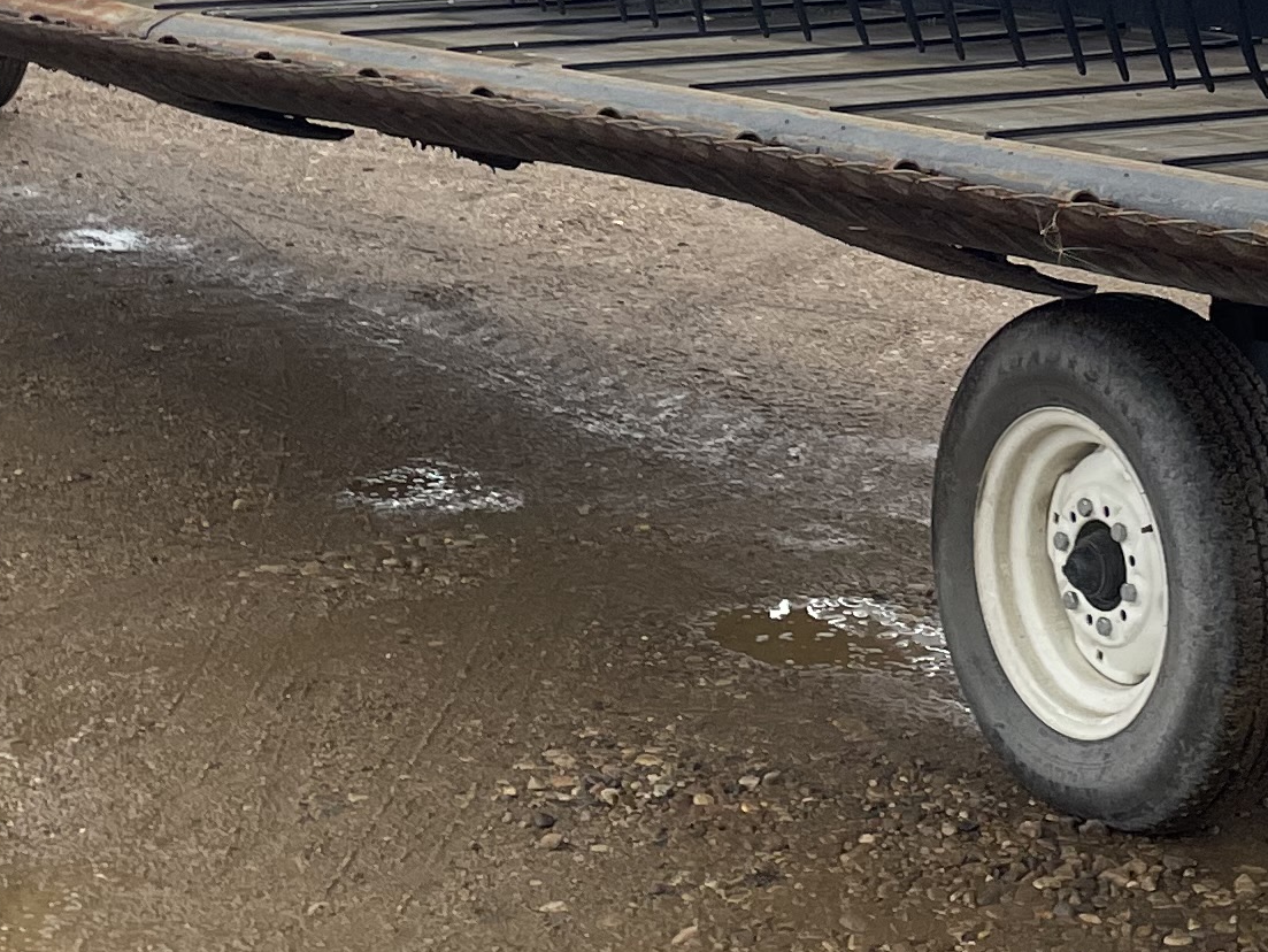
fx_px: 3481
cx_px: 1105
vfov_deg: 14.8
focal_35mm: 95
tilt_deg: -1.3
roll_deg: -1.1
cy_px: -314
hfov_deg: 20.3
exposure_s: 1/1289
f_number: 1.6
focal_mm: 4.2
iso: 32
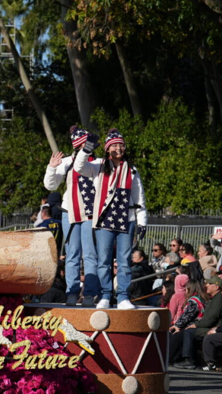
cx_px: -210
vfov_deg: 8.4
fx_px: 2697
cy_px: 126
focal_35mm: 258
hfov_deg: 4.6
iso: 100
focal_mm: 101
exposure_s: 1/1600
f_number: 4
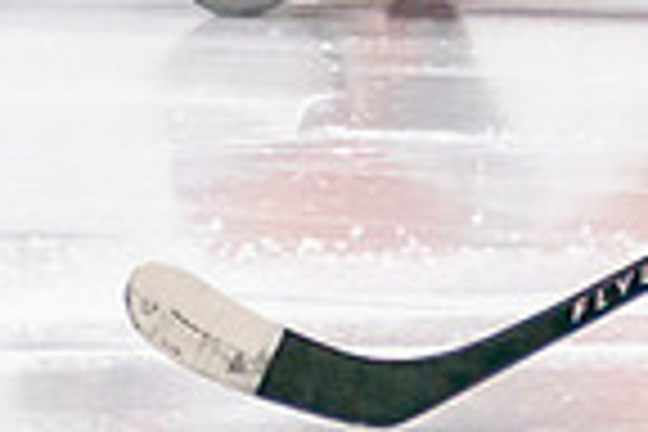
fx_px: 23866
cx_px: 224
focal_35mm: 1326
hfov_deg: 1.6
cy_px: 337
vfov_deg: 1.0
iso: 640
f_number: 2.8
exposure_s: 1/640
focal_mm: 125
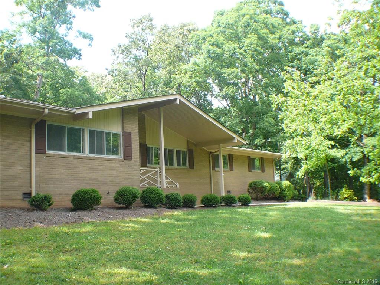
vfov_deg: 30.9
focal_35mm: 47
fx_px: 516
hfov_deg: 40.4
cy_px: 142
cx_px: 190
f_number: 3.3
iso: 80
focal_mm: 7
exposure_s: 1/80
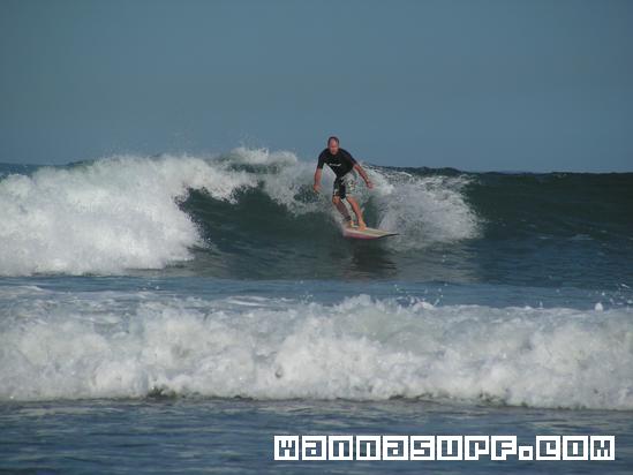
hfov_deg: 6.8
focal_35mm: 290
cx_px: 316
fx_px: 5304
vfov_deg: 5.1
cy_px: 238
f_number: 3.2
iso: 50
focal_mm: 48
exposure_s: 1/1600
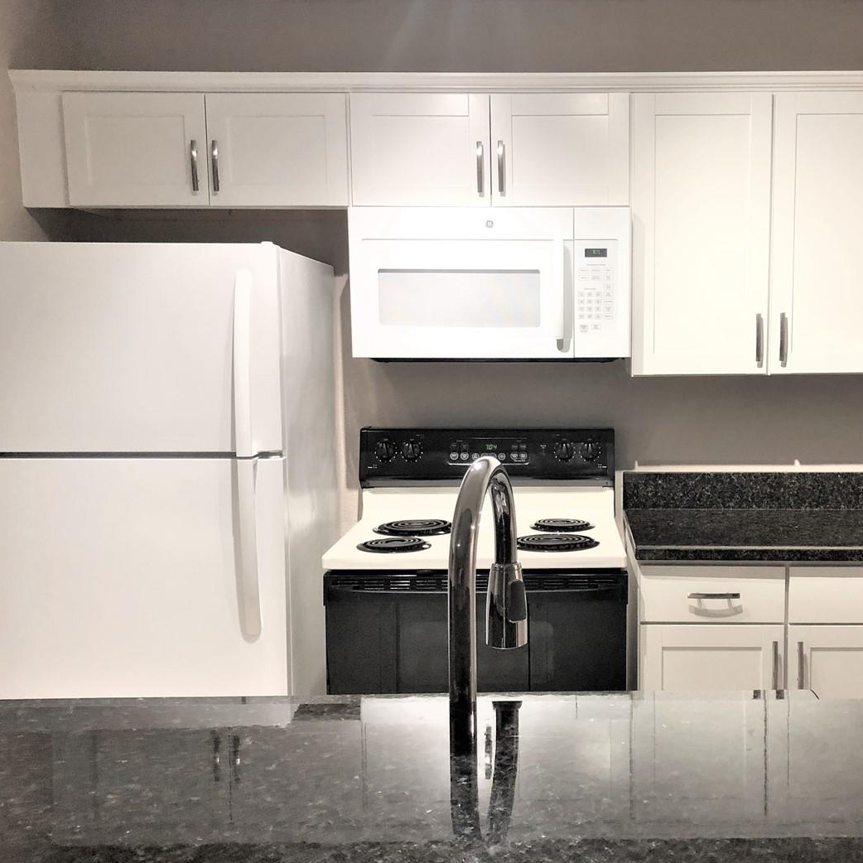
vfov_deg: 43.8
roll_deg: +1.0
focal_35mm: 38
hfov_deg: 43.2
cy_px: 466
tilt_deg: -6.9
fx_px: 1072
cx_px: 576
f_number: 1.8
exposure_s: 1/20
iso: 40
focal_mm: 3.99
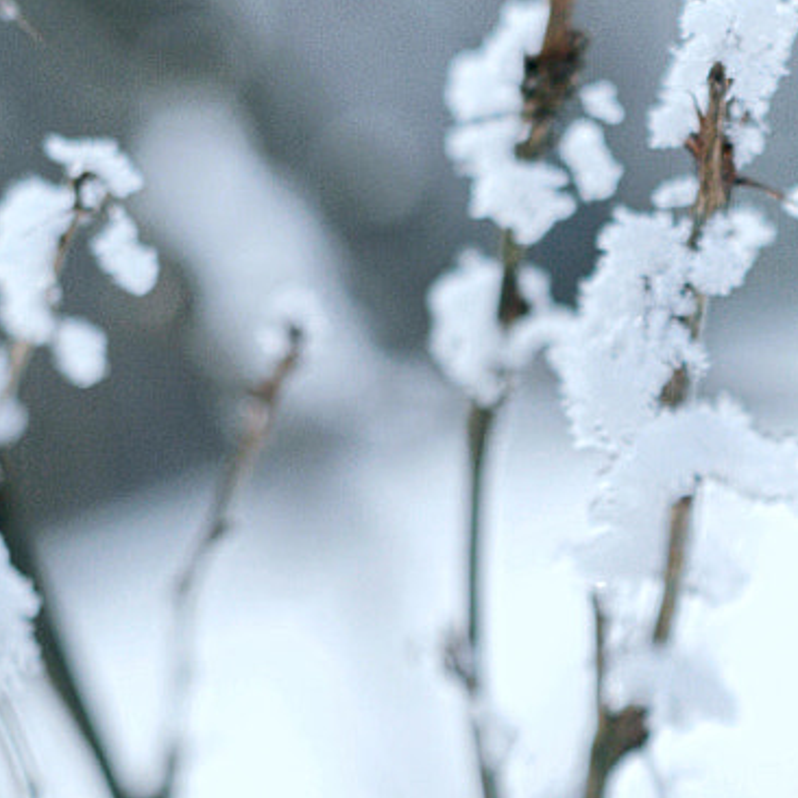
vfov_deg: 9.4
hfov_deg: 9.4
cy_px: 626
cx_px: 650
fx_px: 4851
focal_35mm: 186
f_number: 2.5
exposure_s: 1/8000
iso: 400
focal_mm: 50
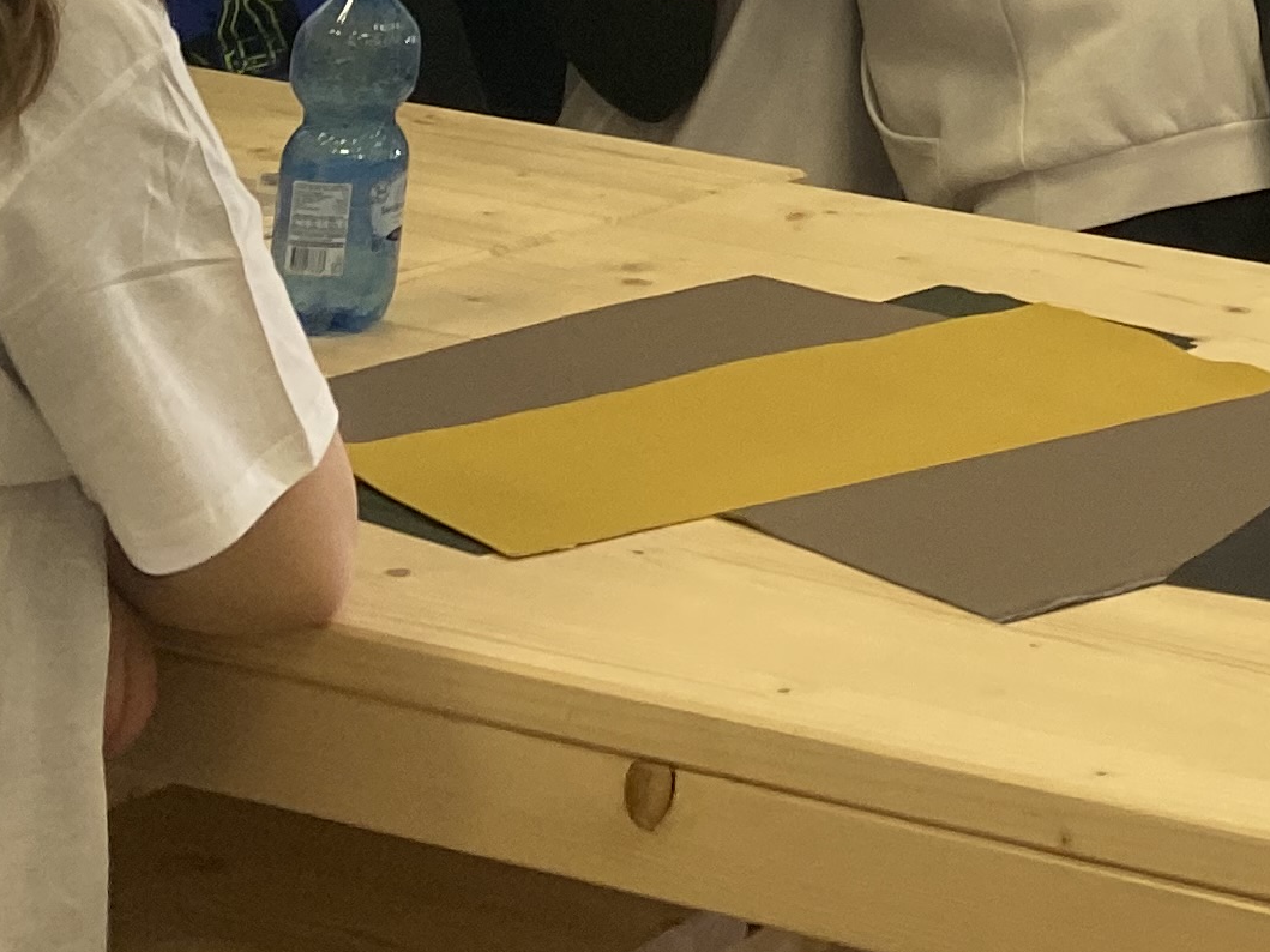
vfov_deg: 13.5
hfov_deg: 17.0
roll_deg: -6.1
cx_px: 2156
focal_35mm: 99
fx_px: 3632
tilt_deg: +2.2
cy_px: -747
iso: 80
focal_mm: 4.25
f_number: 1.8
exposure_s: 1/50
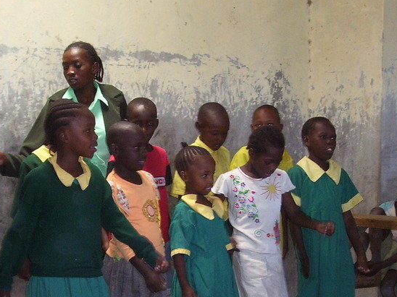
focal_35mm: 99
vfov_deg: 14.8
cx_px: 186
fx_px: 1135
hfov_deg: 19.8
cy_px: 239
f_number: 3.4
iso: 125
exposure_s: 1/60
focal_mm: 8.6
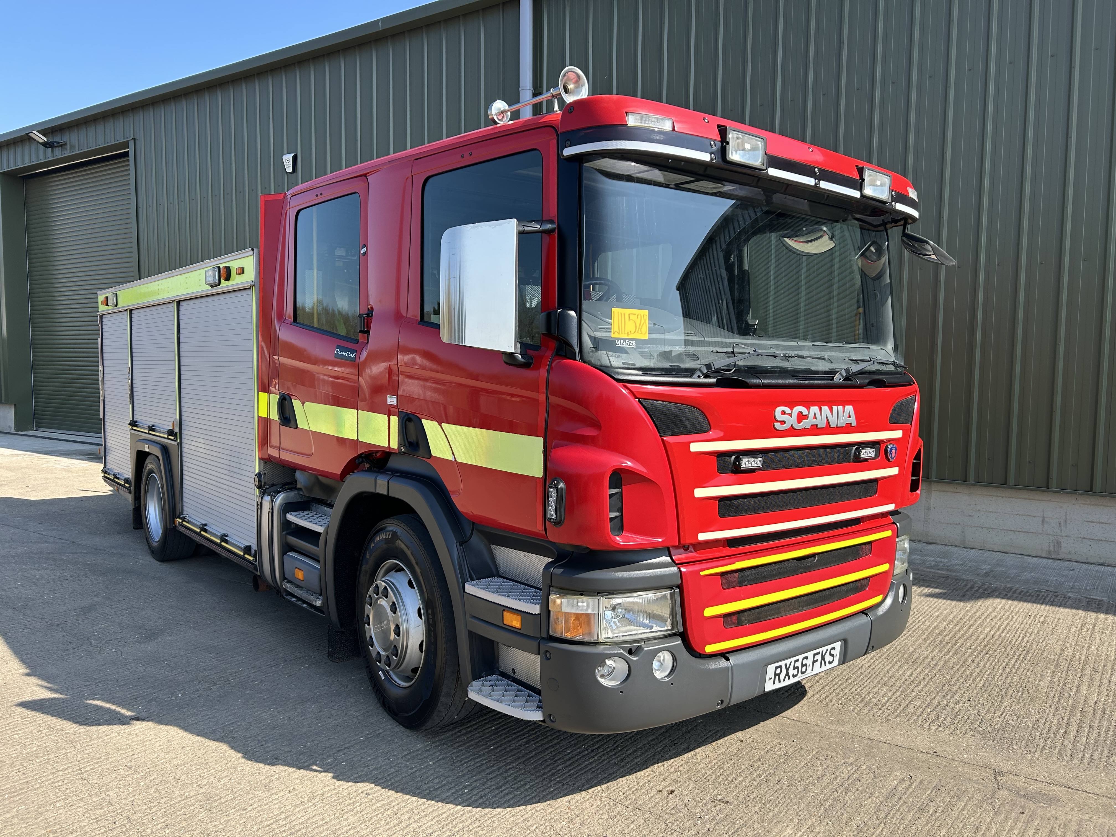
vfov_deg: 53.1
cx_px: 558
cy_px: 418
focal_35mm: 26
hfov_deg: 67.3
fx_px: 838
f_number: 1.5
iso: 50
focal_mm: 5.7
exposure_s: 1/1553
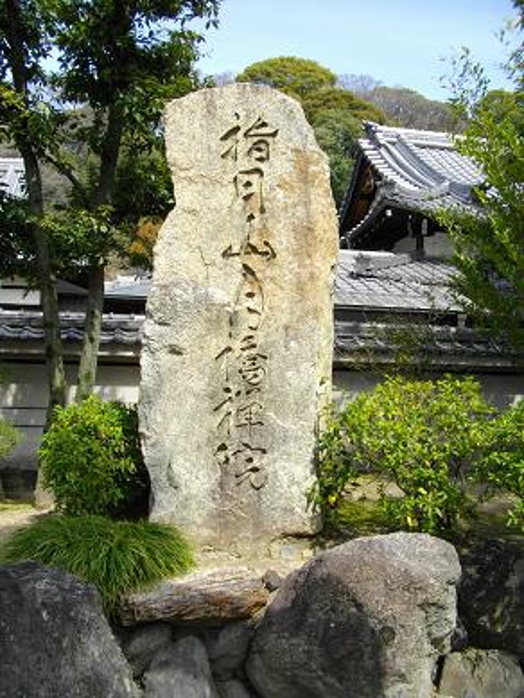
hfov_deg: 44.2
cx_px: 262
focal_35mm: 32
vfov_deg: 56.8
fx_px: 646
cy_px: 349
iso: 100
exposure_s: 1/200
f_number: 5.5
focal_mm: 5.7
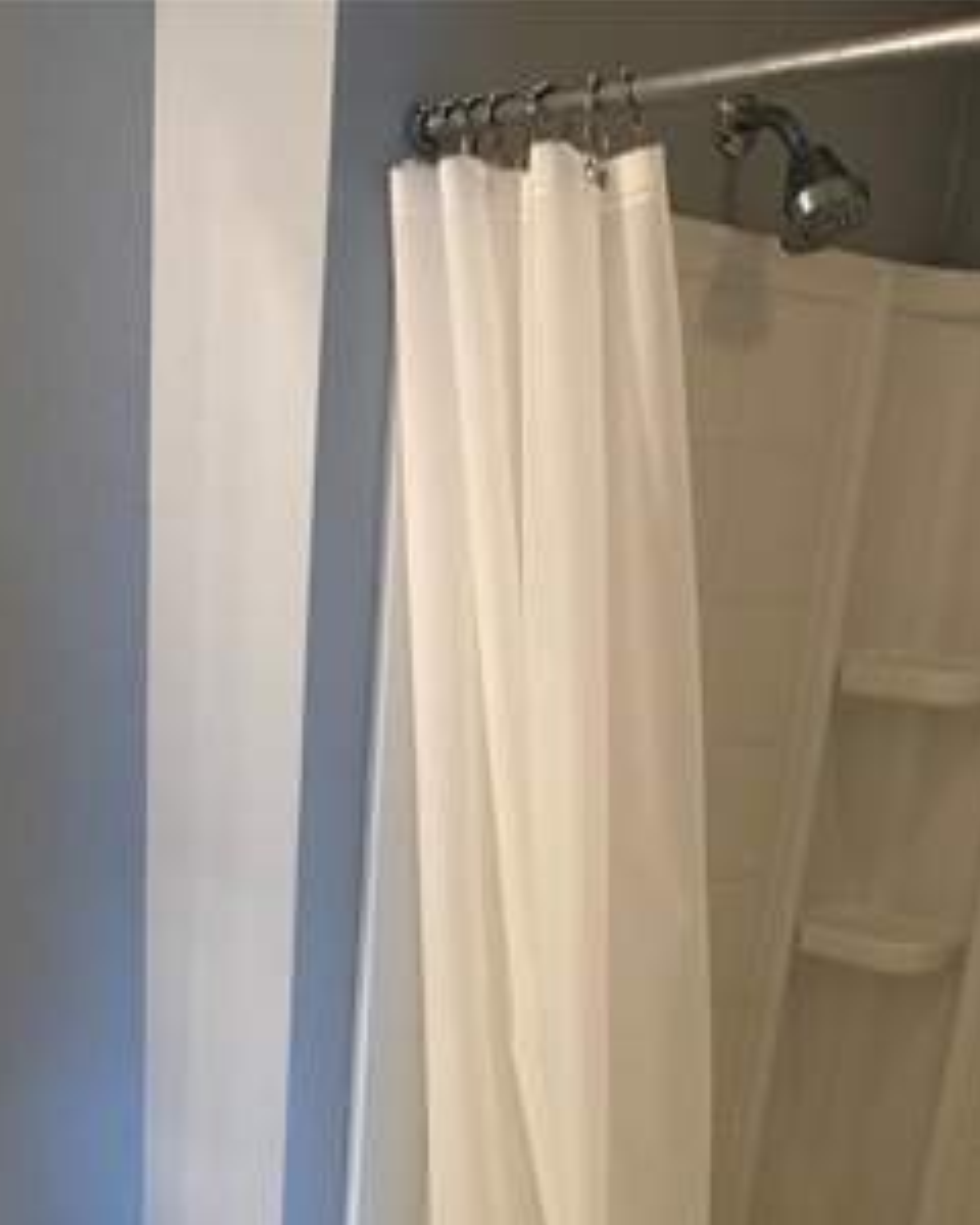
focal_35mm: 50
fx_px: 1813
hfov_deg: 30.2
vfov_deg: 33.2
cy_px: 1303
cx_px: 416
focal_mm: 6.76
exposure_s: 1/60
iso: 160
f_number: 1.78
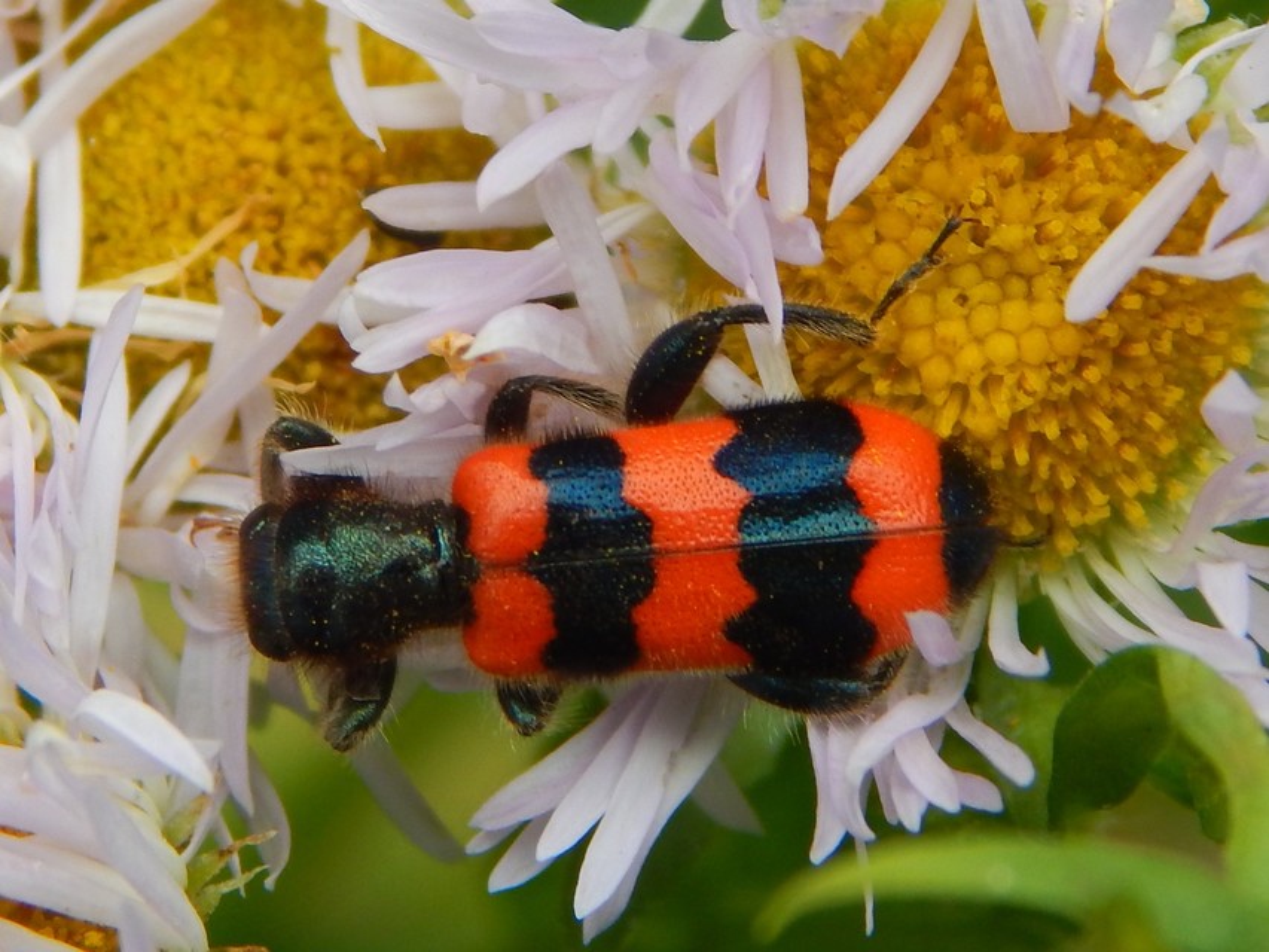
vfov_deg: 13.0
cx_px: 634
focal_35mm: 114
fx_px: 4180
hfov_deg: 17.3
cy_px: 476
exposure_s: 1/80
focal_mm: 20.5
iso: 125
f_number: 4.6
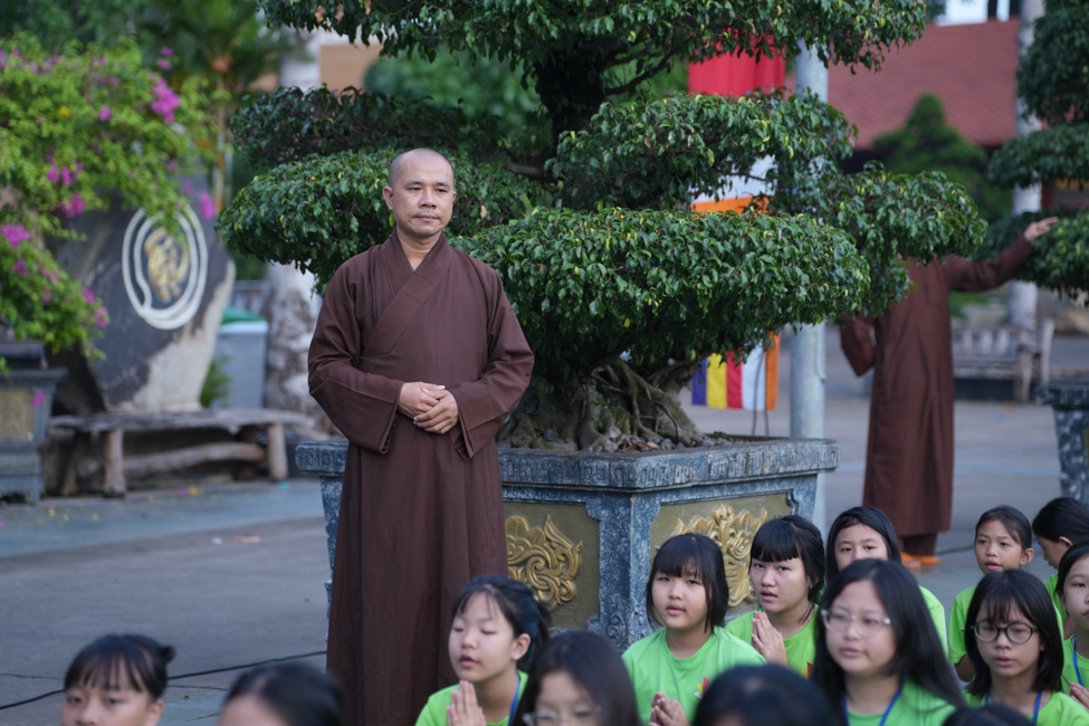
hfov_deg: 20.4
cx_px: 544
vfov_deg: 13.7
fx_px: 3025
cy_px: 363
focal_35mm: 100
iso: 250
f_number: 2.8
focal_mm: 100
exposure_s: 1/80
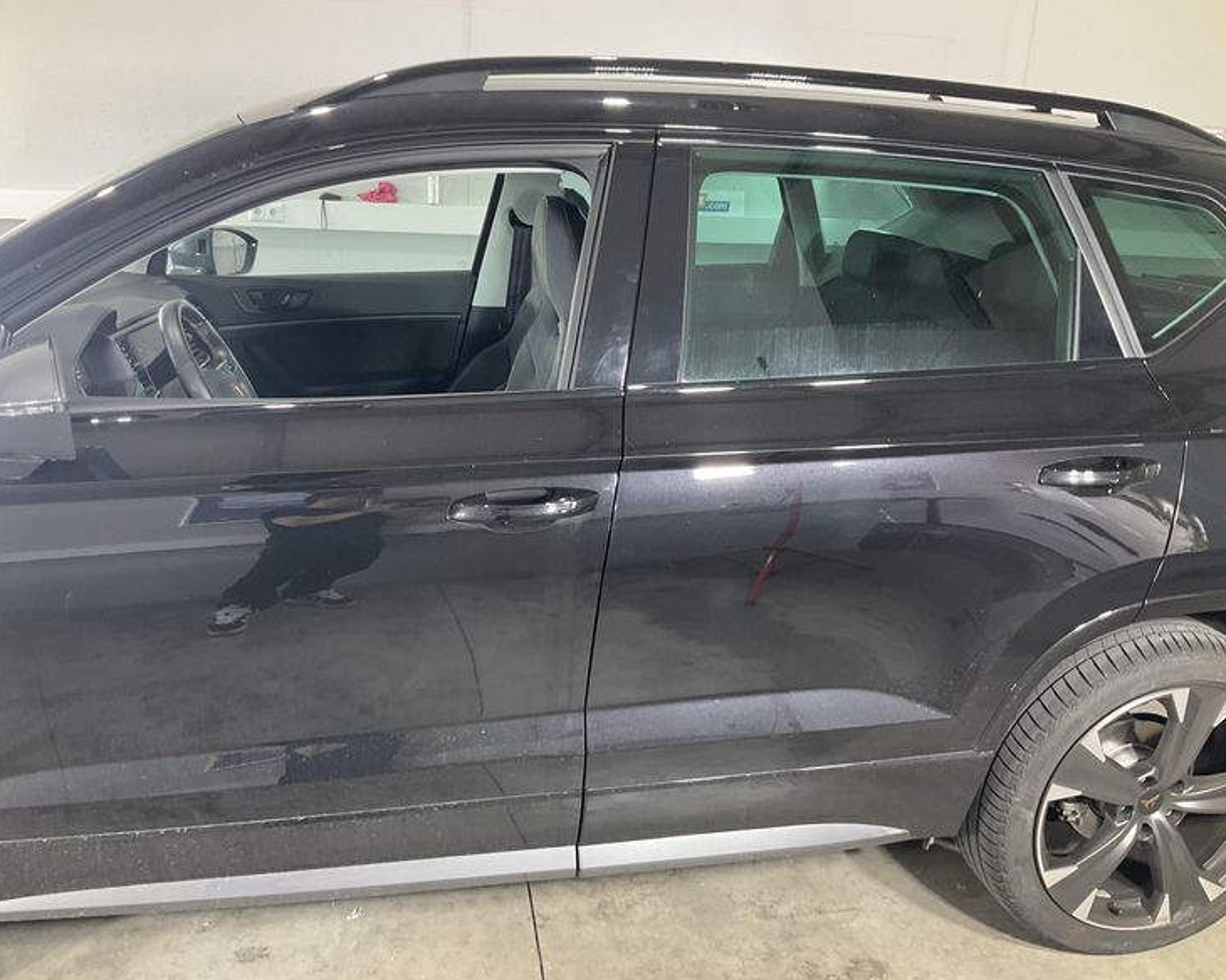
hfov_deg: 57.2
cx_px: 583
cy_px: 497
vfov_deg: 47.1
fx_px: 1125
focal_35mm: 31
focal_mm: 3
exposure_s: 1/50
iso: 80
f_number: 1.8
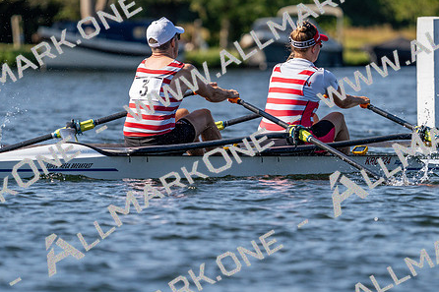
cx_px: 245
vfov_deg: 2.8
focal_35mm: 497
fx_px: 6058
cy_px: 124
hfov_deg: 4.2
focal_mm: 382
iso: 250
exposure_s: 1/1600
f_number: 6.3
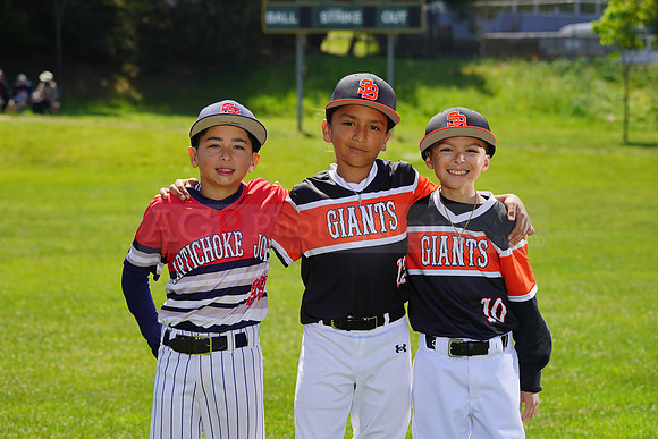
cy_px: 220
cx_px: 329
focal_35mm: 135
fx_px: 2468
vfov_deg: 10.2
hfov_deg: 15.2
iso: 100
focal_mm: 135
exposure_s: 1/250
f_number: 8
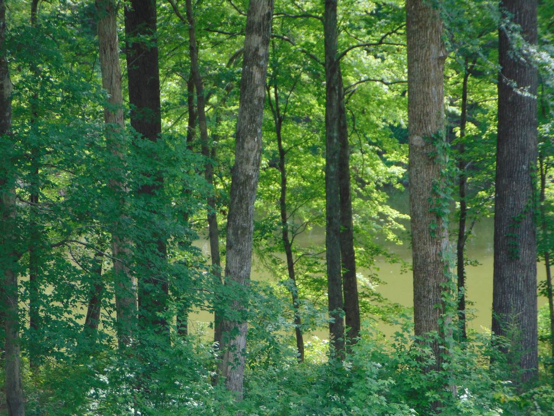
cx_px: 277
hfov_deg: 9.7
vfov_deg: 7.3
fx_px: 3249
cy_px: 208
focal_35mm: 203
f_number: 4.1
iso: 80
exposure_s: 1/160
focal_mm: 36.4
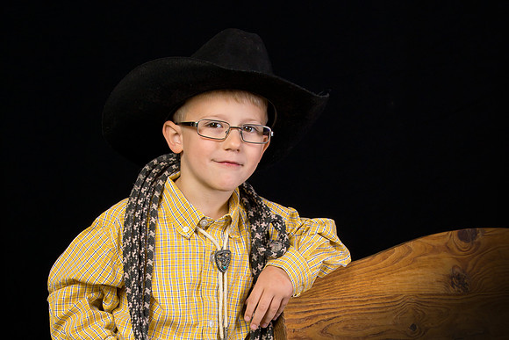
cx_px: 254
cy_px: 170
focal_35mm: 52
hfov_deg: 37.8
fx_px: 742
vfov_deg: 25.8
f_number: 5
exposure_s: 1/160
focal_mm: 35
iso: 200
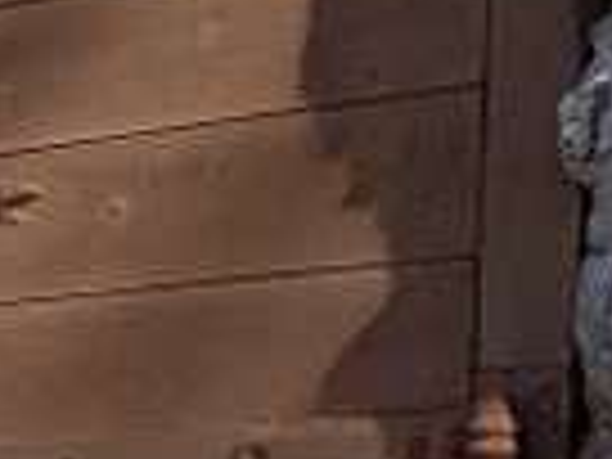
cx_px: -1458
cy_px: 765
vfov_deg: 7.9
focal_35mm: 183
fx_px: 3235
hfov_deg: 8.4
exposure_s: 1/1304
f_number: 1.7
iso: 40
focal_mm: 4.2
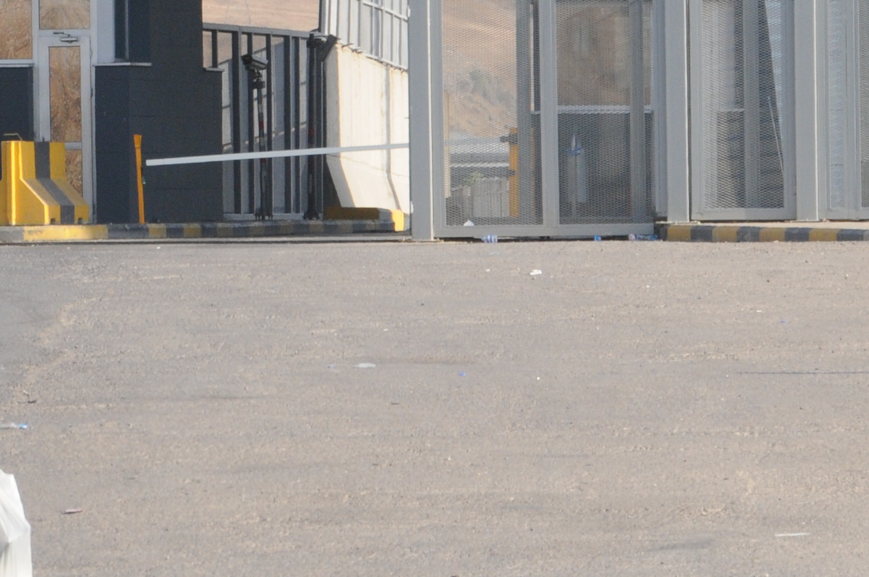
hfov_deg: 5.1
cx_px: 109
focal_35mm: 408
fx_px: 9835
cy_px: -34
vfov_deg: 3.4
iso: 500
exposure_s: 1/400
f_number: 10
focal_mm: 90
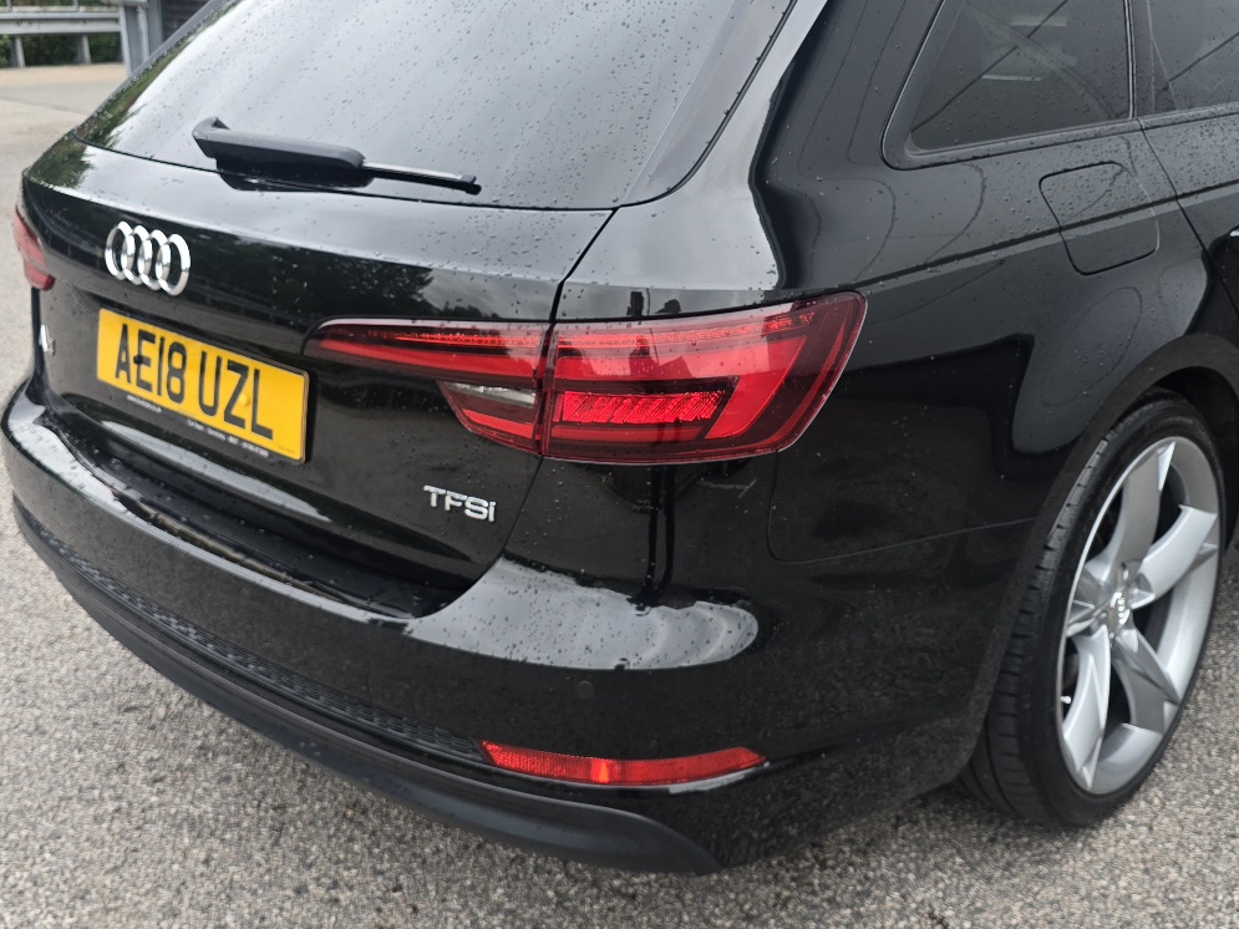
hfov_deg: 49.9
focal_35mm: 37
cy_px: 407
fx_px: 1324
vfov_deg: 38.6
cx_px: 738
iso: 40
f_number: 1.7
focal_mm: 6.3
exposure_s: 1/182
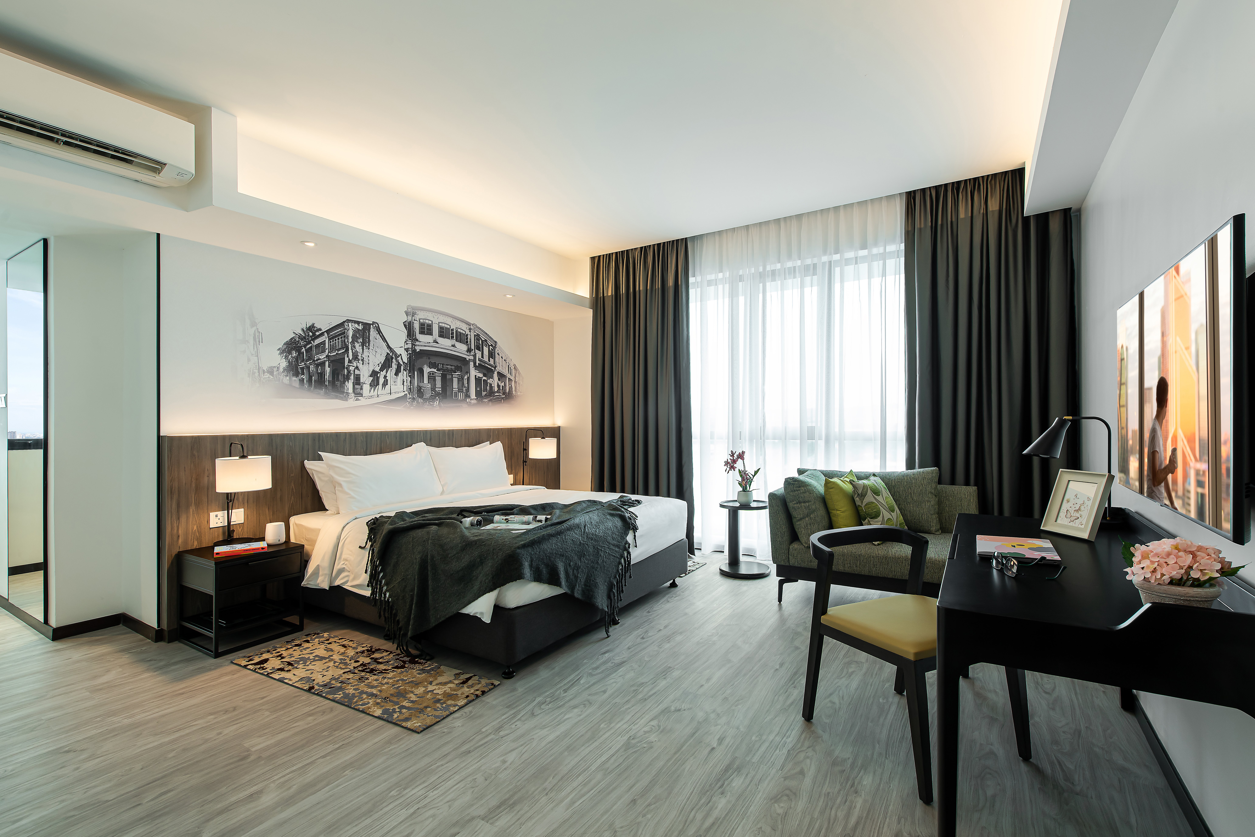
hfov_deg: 96.7
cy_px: 418
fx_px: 558
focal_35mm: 16
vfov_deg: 73.7
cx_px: 628
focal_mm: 16
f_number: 11
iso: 100
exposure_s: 1/2
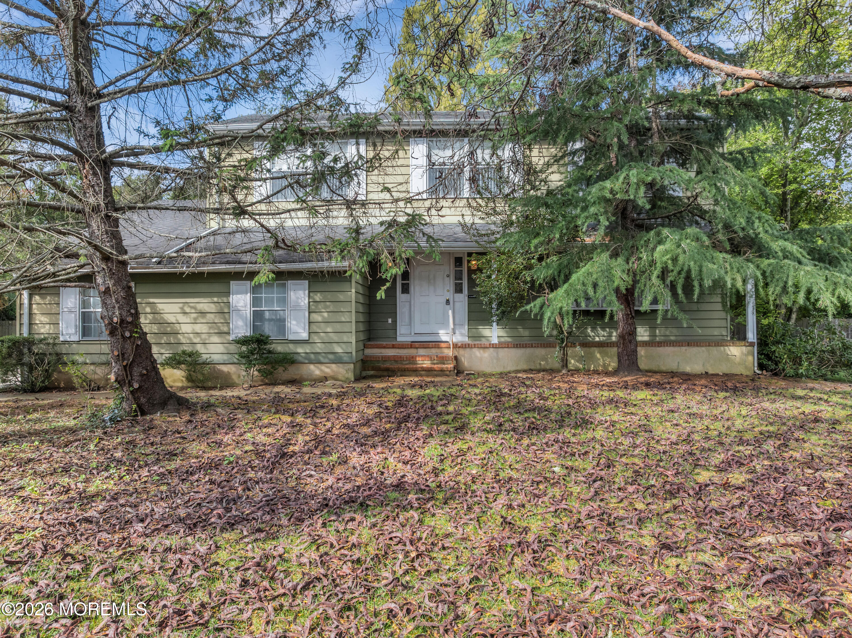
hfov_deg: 71.6
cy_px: 319
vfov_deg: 56.8
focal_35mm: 24
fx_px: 590
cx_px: 426
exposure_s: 1/100
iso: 190
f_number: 2.8
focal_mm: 12.29
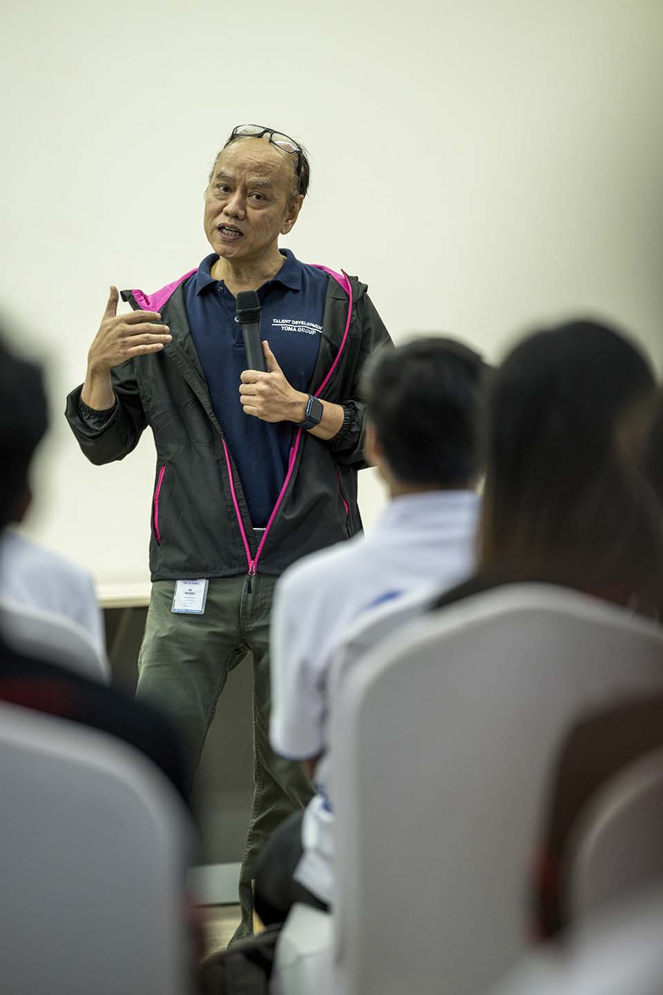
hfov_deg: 6.9
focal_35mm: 200
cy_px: 498
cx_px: 332
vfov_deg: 10.3
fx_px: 5525
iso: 1000
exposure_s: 1/200
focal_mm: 200
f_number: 2.8
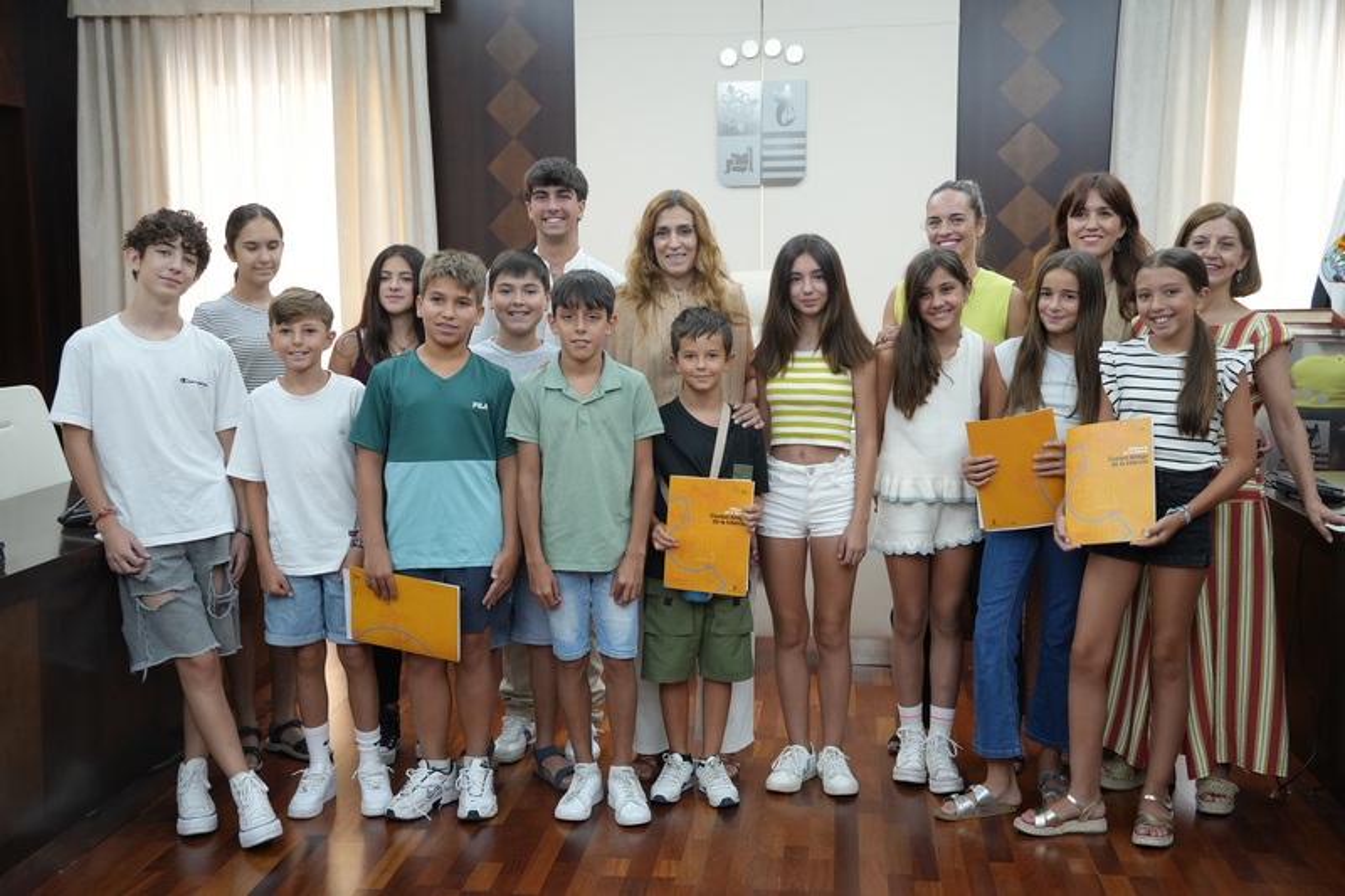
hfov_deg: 45.4
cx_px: 672
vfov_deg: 31.2
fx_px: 1606
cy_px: 448
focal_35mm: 43
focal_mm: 43
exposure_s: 1/160
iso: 2000
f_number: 4
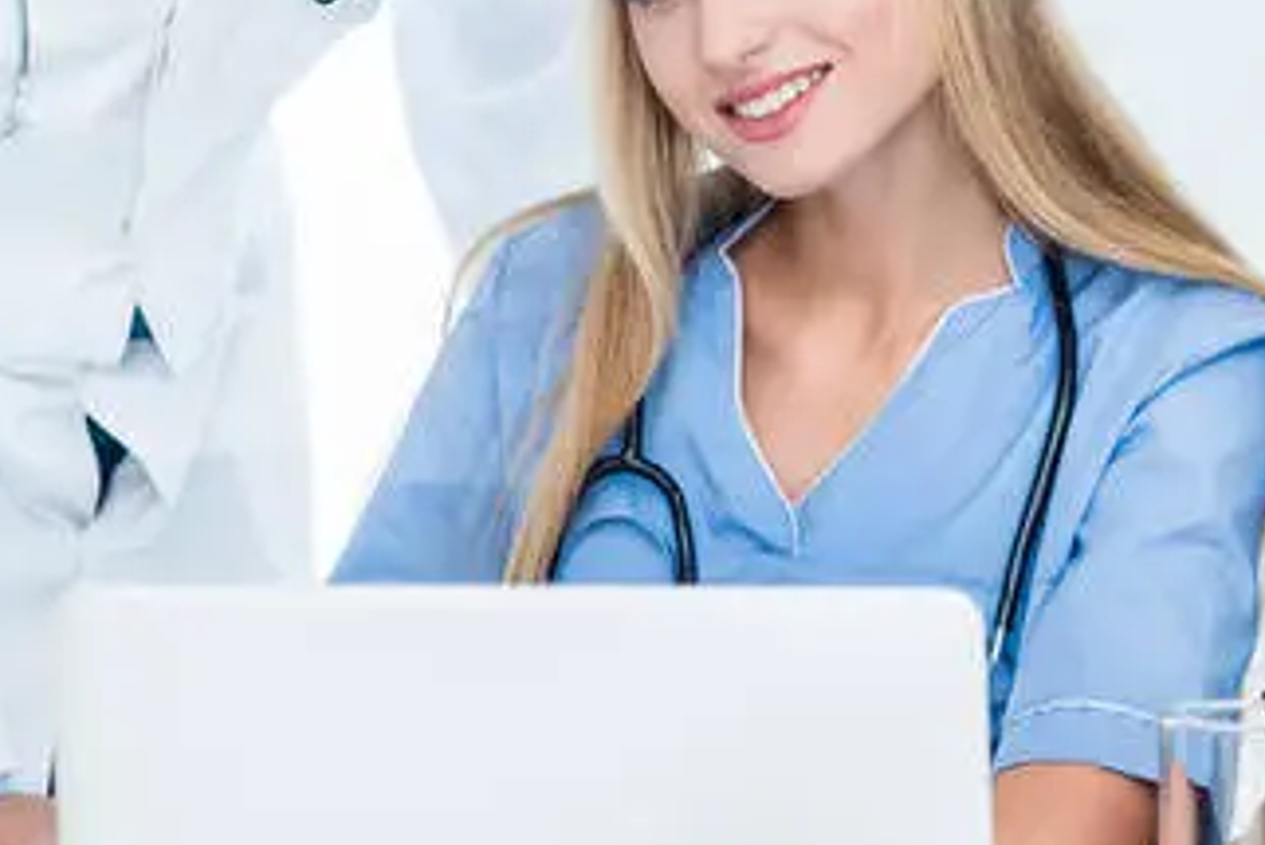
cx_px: 870
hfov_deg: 11.2
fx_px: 6468
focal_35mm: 184
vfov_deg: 7.5
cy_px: 202
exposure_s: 1/200
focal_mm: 58
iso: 640
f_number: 3.5
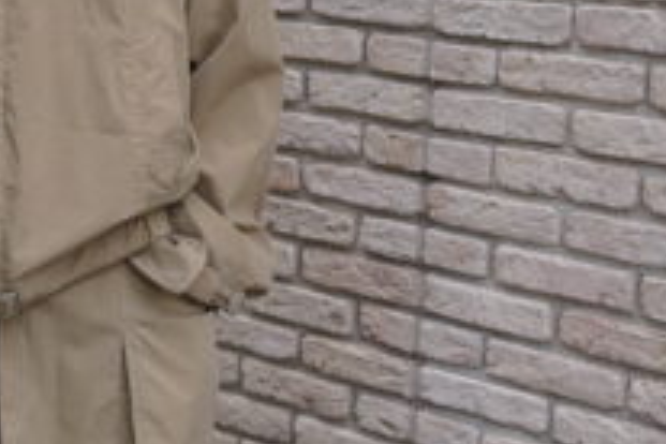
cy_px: 309
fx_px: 1948
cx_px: 74
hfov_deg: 19.1
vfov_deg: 13.0
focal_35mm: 105
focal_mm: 34.1
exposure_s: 1/200
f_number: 4.5
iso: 100
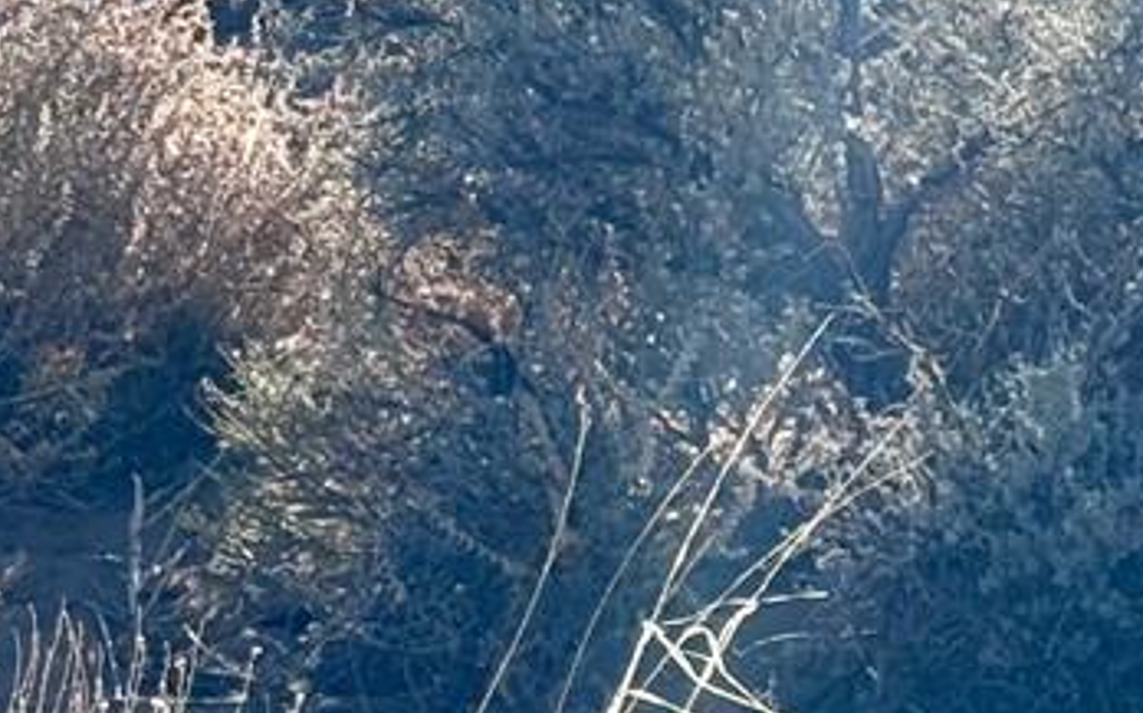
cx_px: 614
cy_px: -122
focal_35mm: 234
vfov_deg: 5.6
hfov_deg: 9.0
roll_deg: -1.0
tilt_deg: -11.7
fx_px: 7285
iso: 64
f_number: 1.78
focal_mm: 6.76
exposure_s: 1/3096
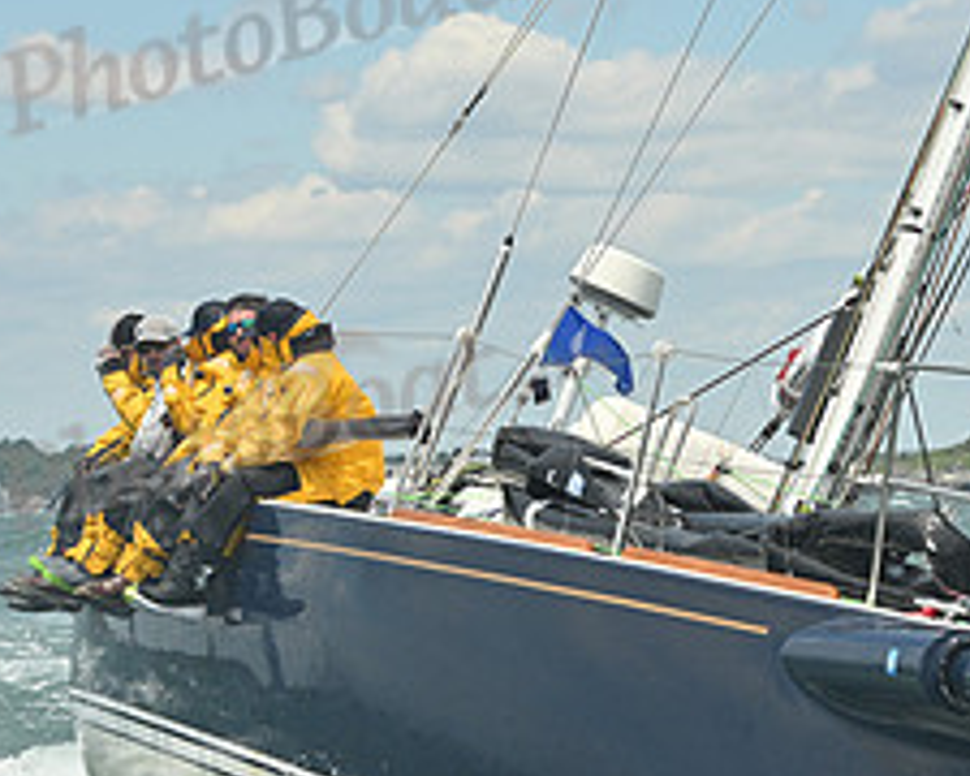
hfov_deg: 7.8
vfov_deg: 6.3
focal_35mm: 247
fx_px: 7091
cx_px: 836
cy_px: 584
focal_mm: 102
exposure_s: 1/1250
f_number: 8
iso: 250
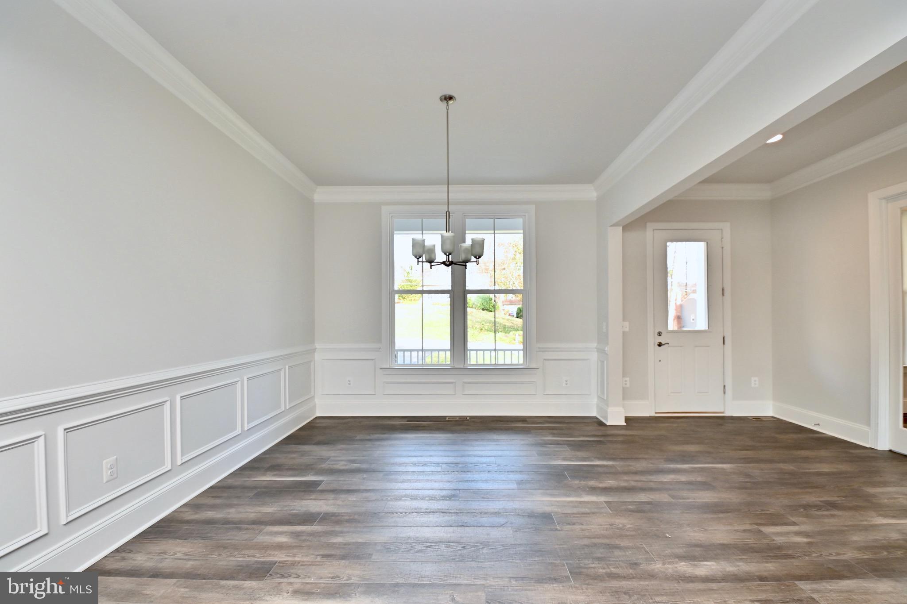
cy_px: 302
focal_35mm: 15
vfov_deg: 77.3
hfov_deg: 100.4
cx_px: 454
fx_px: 378
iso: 200
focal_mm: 10
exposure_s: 1/25
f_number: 7.1
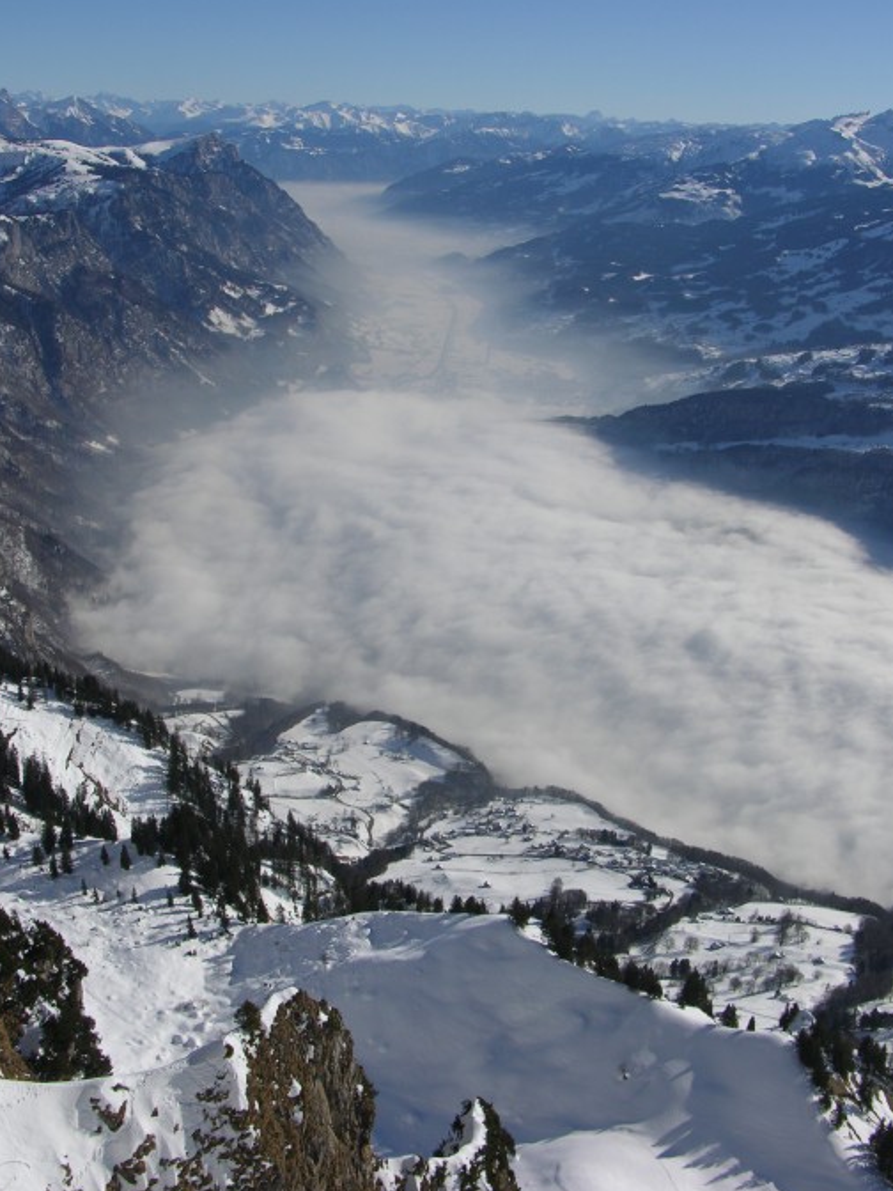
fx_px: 1376
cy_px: 557
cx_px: 466
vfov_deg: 46.8
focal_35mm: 40
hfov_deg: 36.0
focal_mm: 8.9
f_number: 8
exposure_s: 1/349
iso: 50
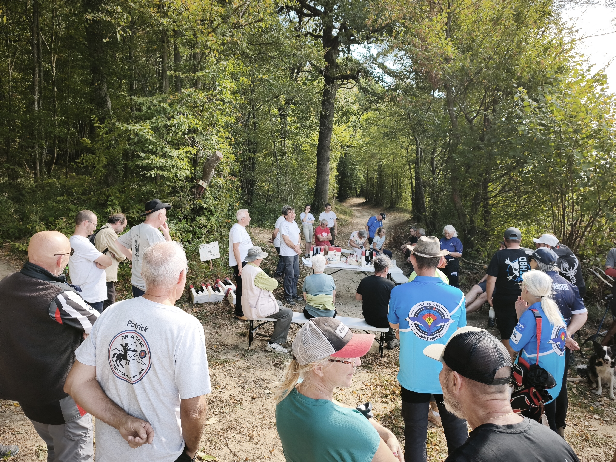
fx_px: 409
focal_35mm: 23
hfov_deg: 73.9
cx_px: 308
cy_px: 231
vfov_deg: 58.9
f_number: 1.62
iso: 50
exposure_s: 1/558
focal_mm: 6.45
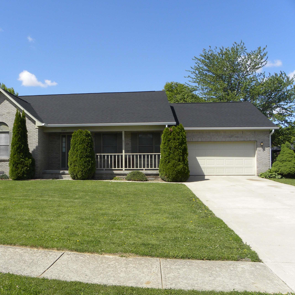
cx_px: 84
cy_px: 154
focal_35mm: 33
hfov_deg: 48.3
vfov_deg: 49.7
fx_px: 318
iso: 64
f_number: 5.6
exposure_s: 1/294
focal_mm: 4.6
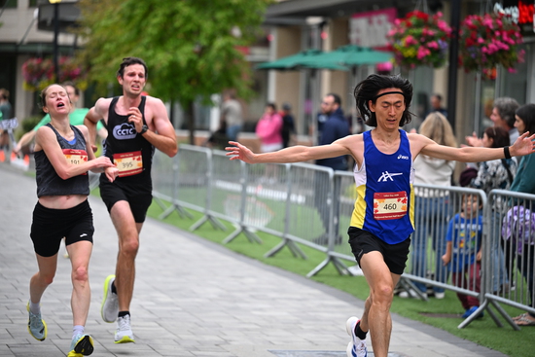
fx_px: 1932
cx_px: 268
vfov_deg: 10.6
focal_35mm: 130
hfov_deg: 15.8
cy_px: 178
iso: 1600
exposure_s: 1/1250
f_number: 2.8
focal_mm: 130
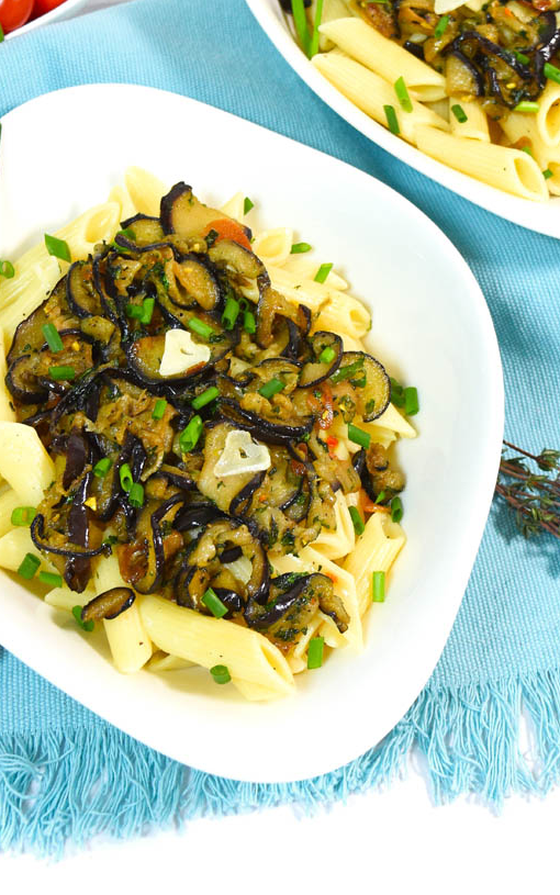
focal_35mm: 63
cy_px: 271
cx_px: 233
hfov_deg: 20.6
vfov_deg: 32.1
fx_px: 1537
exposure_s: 1/60
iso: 800
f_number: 6.3
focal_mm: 28
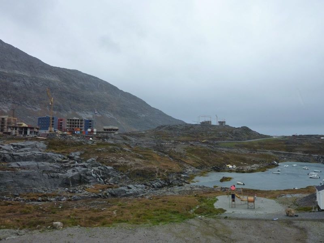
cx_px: 162
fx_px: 234
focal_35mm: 25
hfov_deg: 69.4
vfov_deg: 54.9
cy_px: 122
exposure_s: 1/320
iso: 125
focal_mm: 4.1
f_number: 4
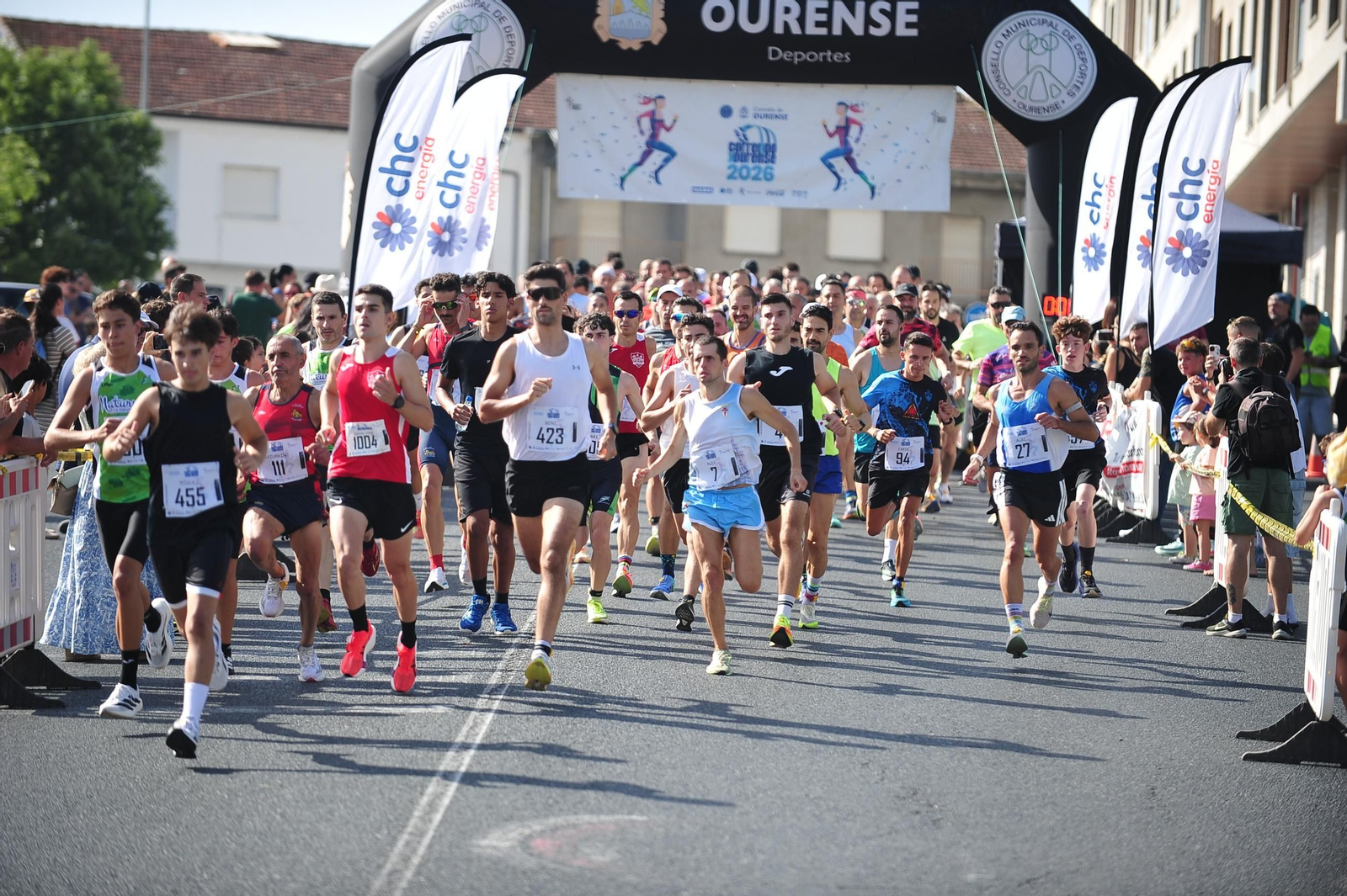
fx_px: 6357
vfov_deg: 8.1
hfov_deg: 12.1
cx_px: 674
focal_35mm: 170
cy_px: 448
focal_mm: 170
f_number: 3.2
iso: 160
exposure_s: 1/1000
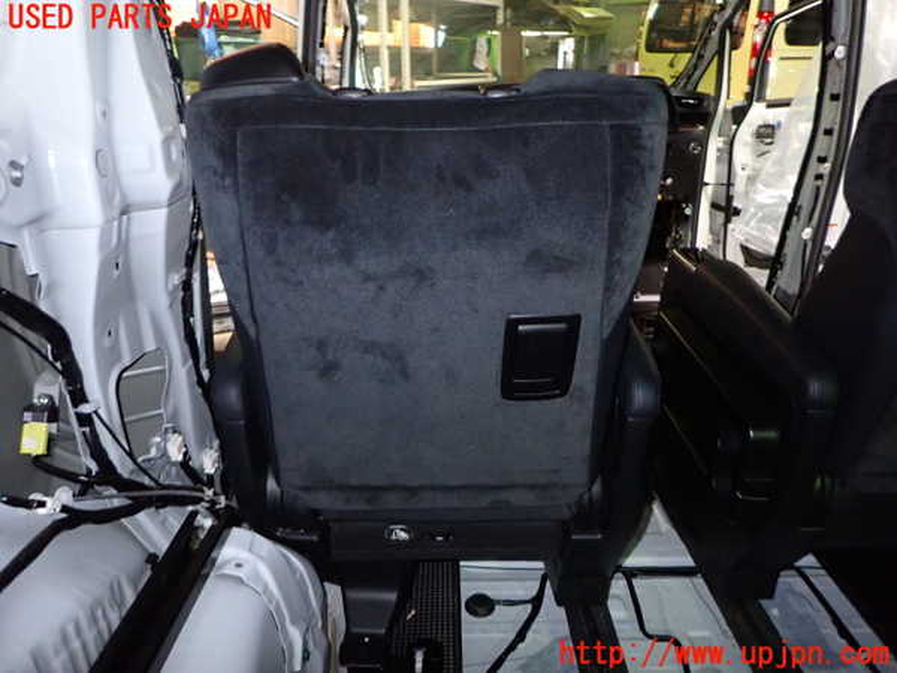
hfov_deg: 69.4
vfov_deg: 54.9
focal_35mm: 25
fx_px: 648
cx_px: 448
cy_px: 336
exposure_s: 1/30
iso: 800
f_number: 5.6
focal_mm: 4.5
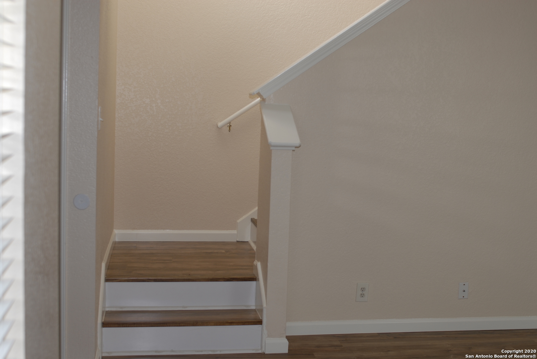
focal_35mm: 42
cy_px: 180
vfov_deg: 32.0
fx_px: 627
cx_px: 268
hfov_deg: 46.3
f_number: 2.8
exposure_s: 1/60
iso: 100
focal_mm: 28
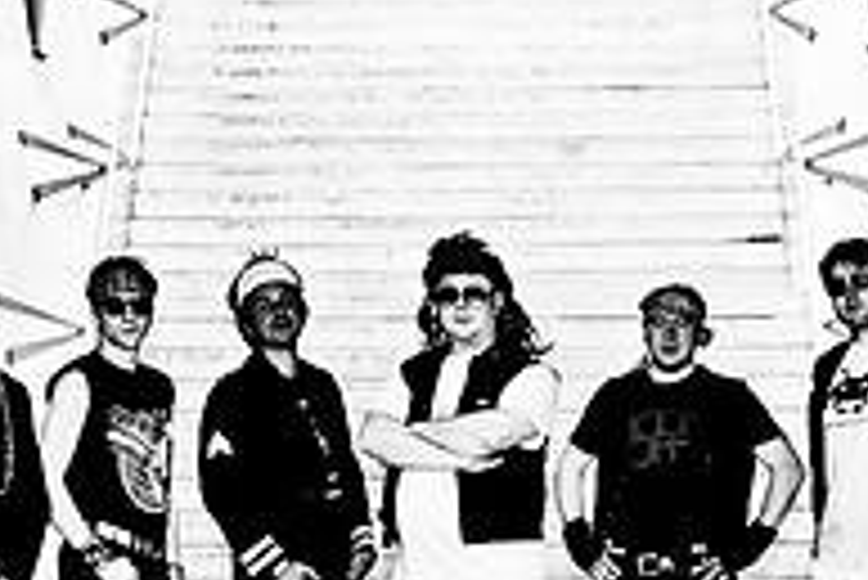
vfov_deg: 6.5
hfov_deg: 9.8
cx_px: 468
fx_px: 5067
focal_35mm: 210
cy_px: 589
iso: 640
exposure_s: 1/60
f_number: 6.3
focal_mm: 70
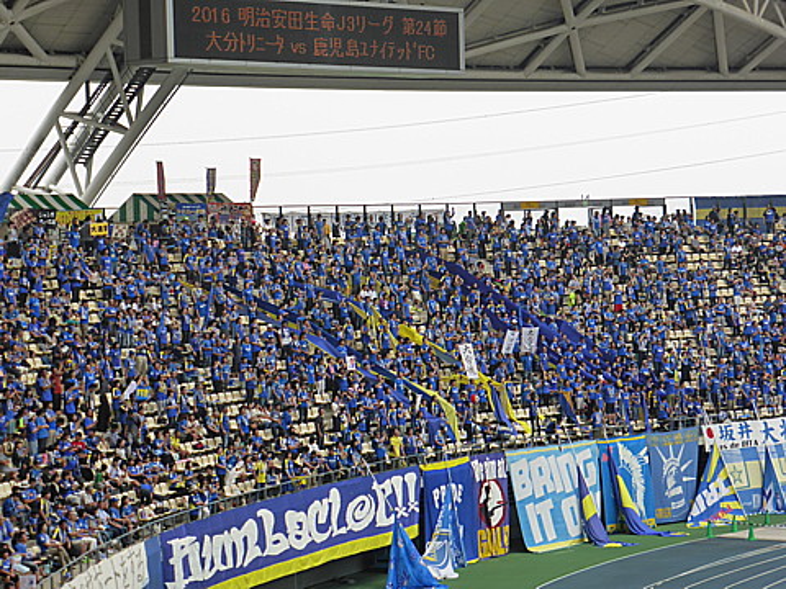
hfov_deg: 17.1
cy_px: 294
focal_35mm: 115
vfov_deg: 12.9
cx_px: 393
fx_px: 2611
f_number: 5.3
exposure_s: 1/200
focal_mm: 20.6
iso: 160
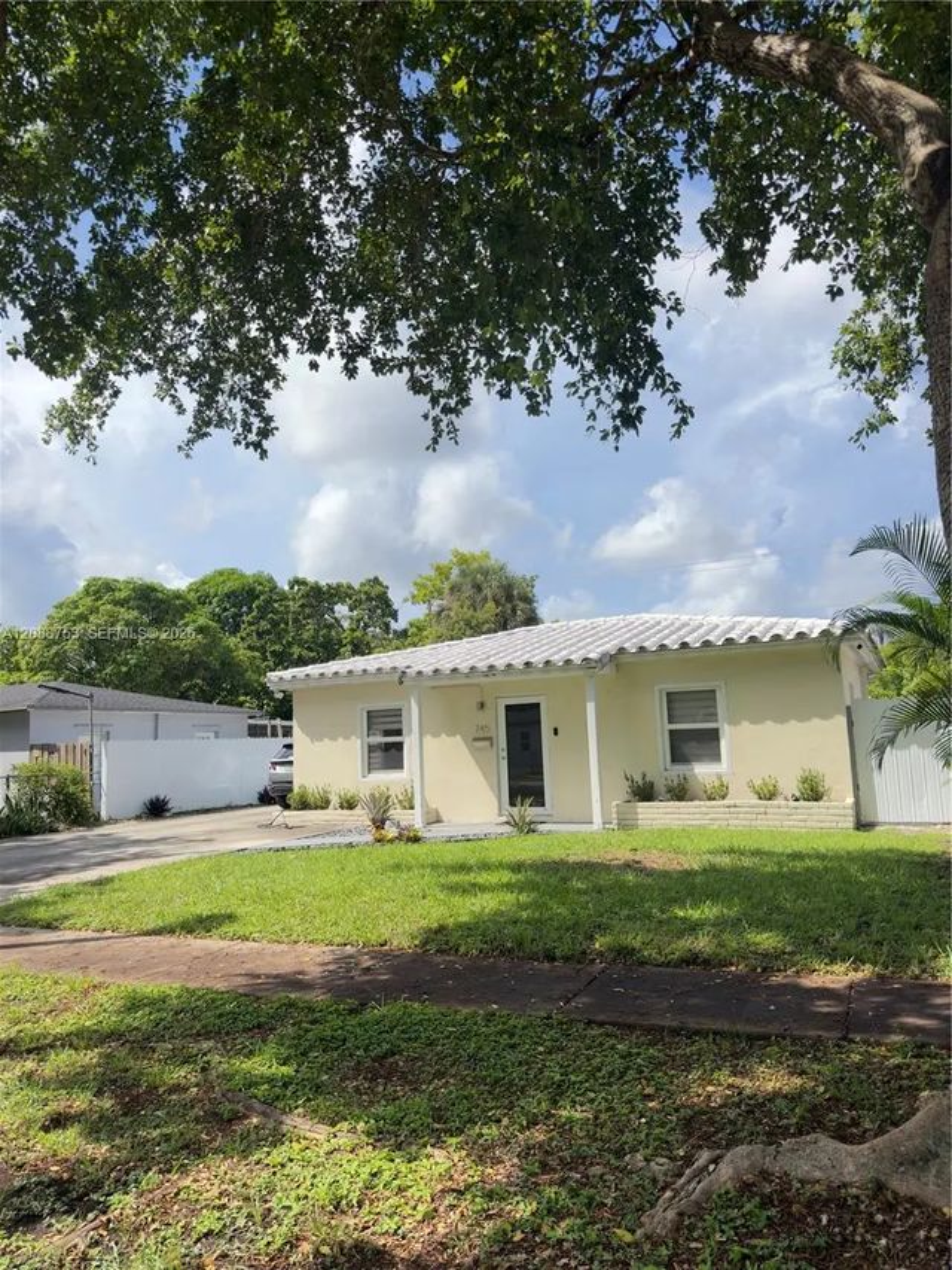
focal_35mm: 24
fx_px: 880
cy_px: 635
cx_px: 476
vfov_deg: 71.6
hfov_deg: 56.8
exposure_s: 1/3058
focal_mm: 6.76
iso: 80
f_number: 1.78
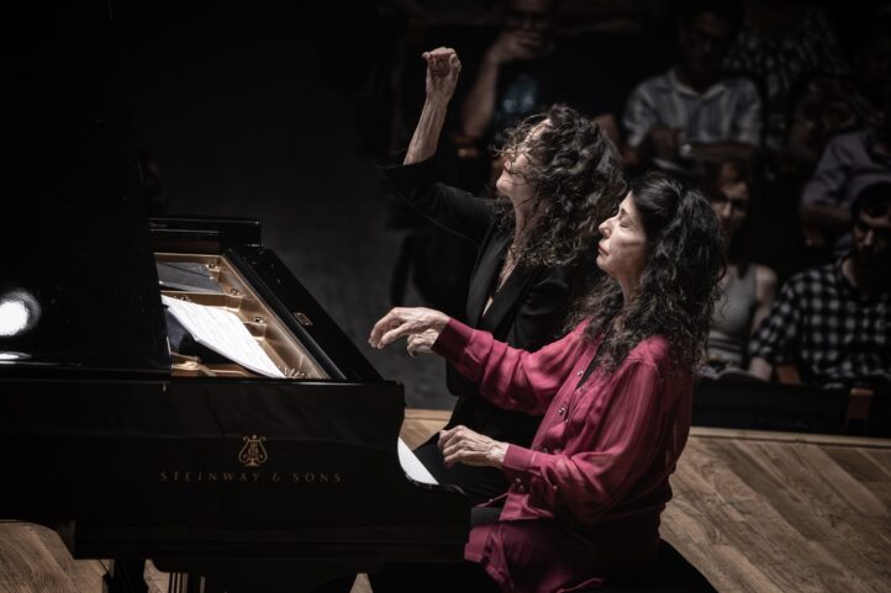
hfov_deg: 7.2
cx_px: 446
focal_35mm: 286
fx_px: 7076
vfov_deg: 4.8
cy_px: 296
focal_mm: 286
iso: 2500
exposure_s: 1/400
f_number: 6.3
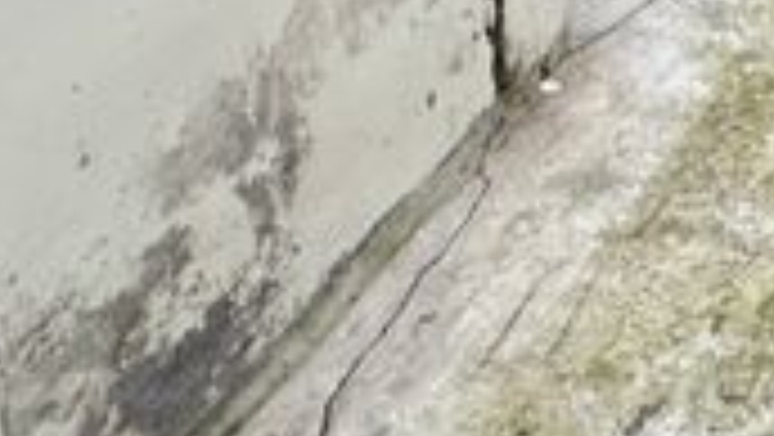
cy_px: -557
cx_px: 1141
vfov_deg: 14.7
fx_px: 1212
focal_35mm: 59
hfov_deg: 26.4
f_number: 2.2
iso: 200
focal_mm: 2.22
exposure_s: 1/60
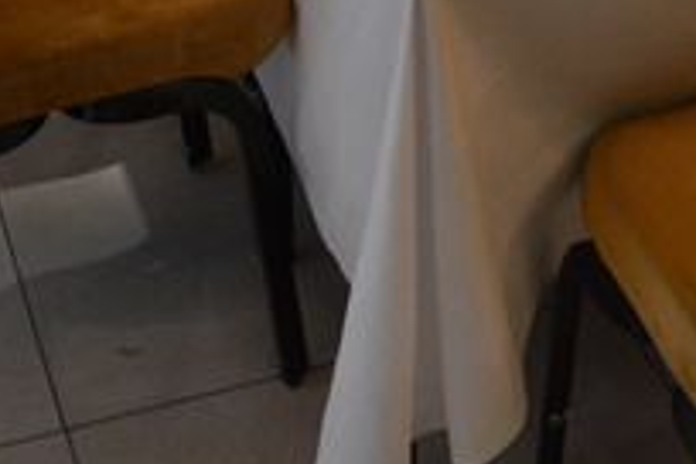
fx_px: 2049
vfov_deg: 11.8
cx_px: 890
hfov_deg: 18.1
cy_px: -420
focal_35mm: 106
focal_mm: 18
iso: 800
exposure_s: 1/40
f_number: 3.5
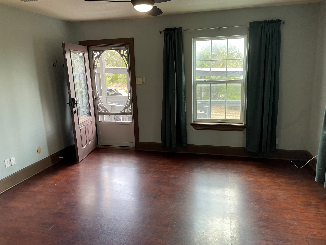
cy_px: 122
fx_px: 245
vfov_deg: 53.1
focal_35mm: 26
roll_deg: +1.6
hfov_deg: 67.3
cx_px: 163
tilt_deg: -12.6
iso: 80
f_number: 1.6
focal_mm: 4.2
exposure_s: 1/60
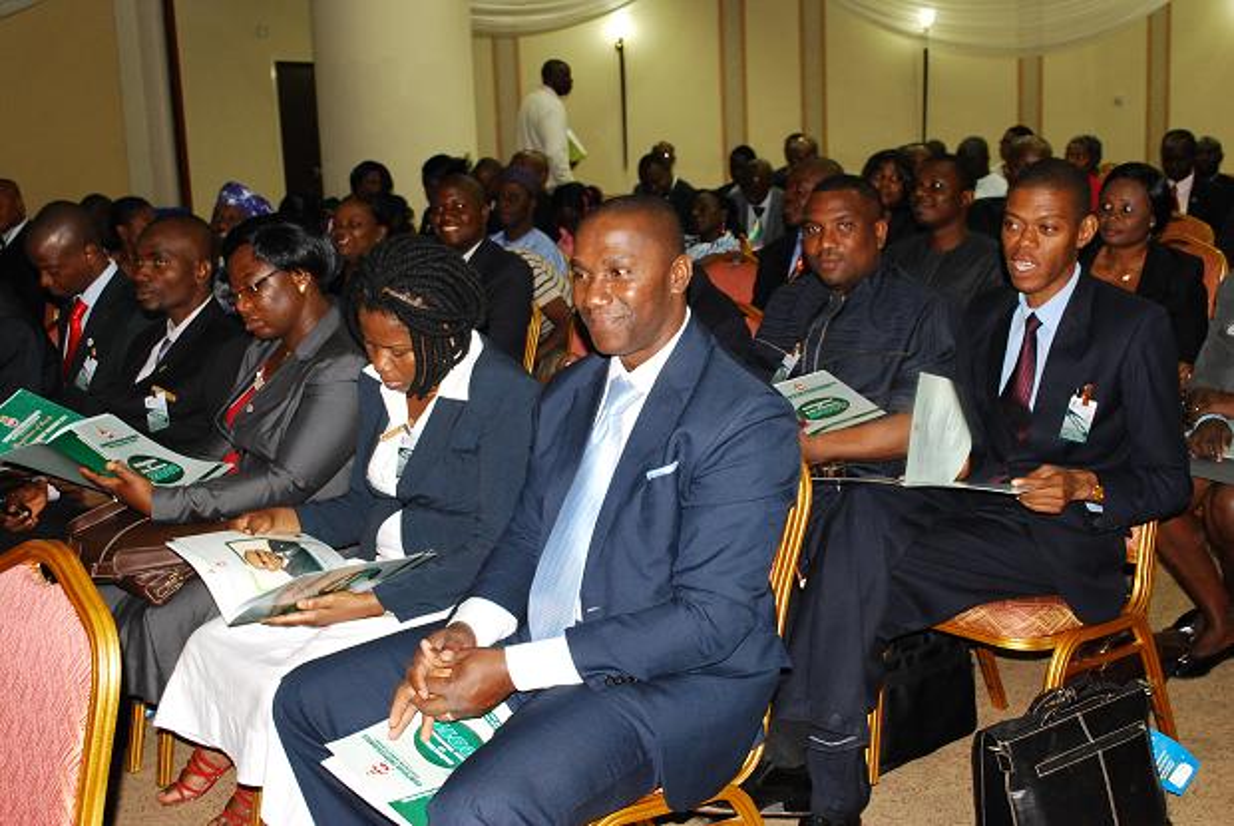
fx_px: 1441
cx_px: 617
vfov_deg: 32.0
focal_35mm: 42
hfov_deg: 46.3
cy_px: 413
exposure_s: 1/30
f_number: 5.6
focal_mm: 28
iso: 800
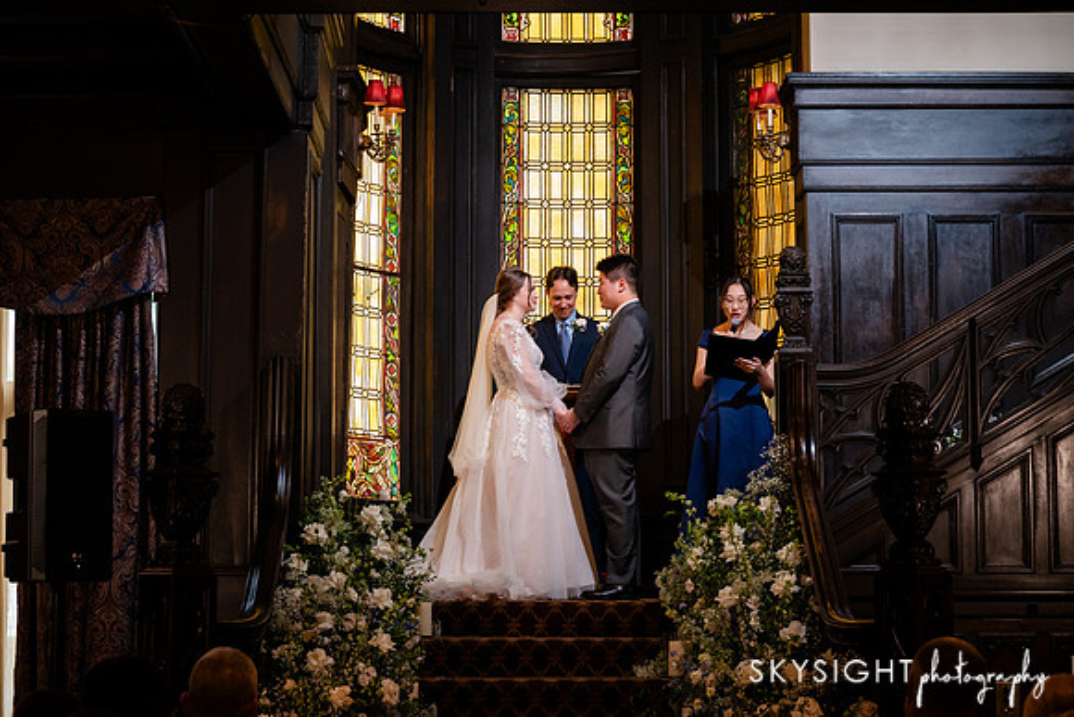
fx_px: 2298
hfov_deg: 26.3
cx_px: 537
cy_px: 358
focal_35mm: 77
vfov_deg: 17.7
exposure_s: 1/200
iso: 2000
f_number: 5.6
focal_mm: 75
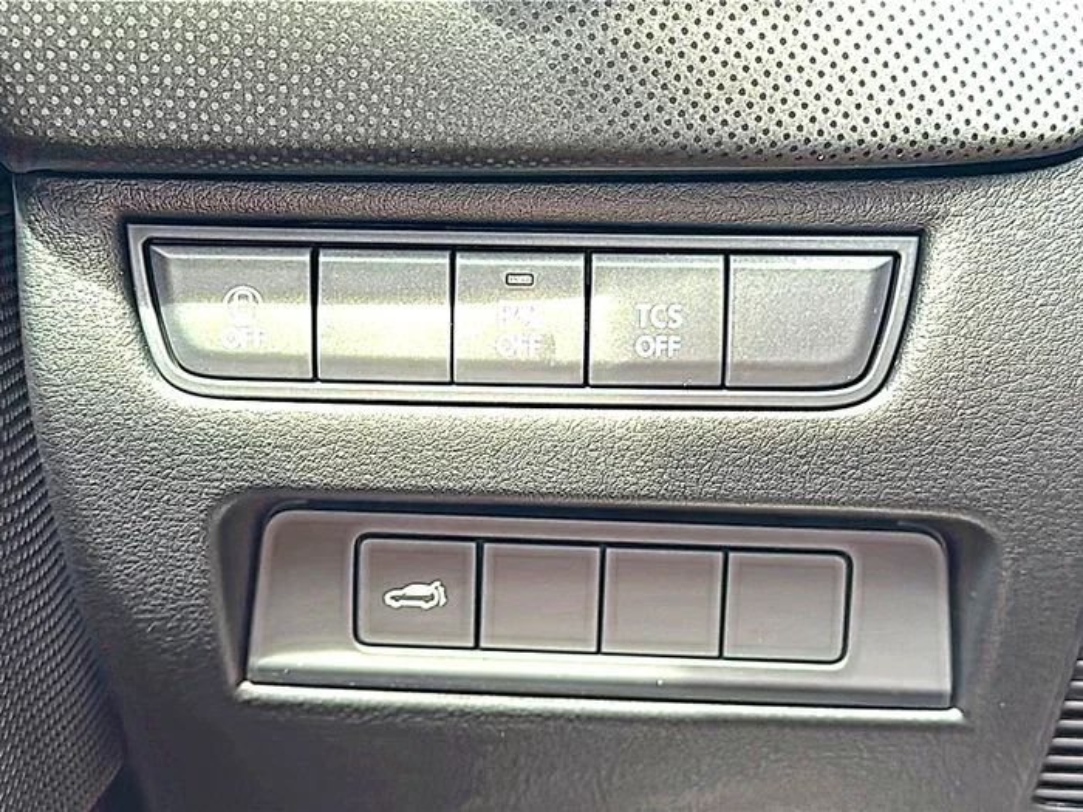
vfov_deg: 30.9
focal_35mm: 47
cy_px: 406
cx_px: 542
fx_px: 1470
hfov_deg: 40.4
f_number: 1.78
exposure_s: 1/41
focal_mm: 6.86
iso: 64
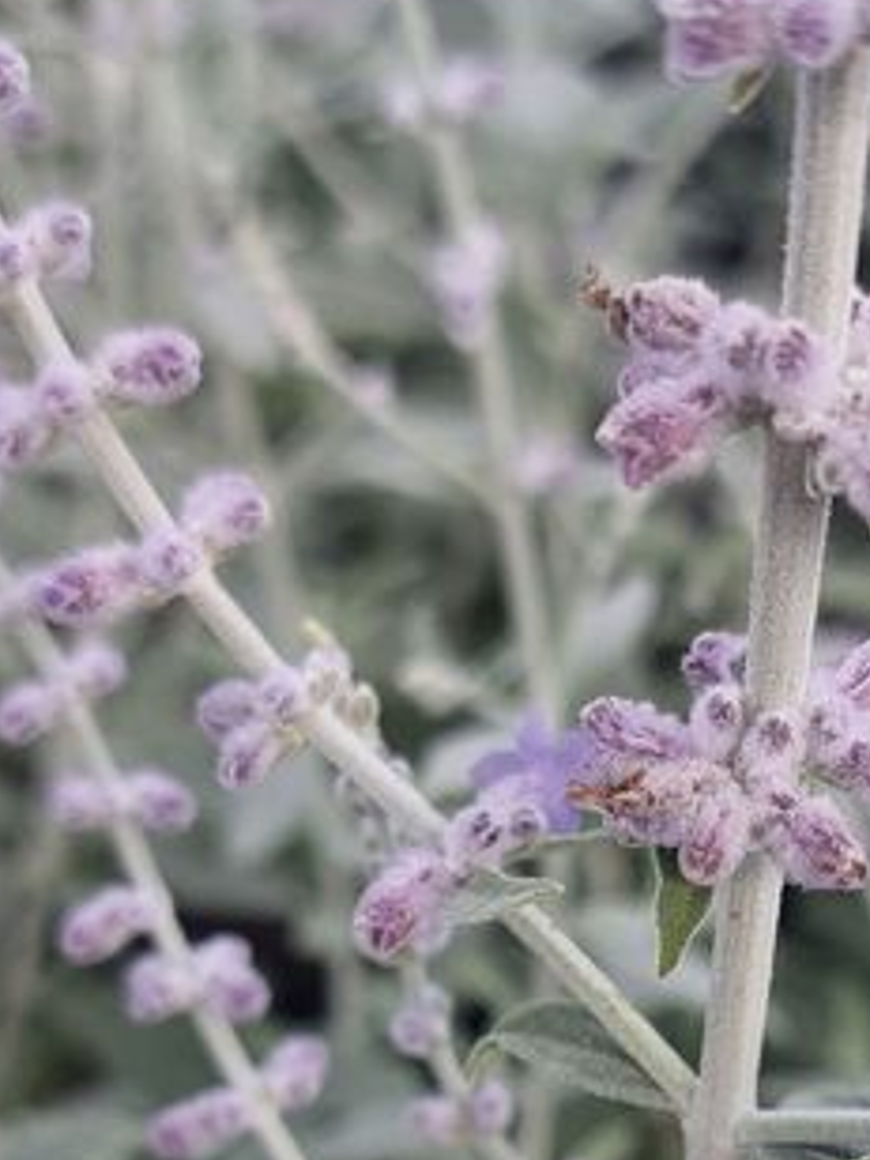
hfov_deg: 22.5
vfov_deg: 28.4
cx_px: 610
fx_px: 2178
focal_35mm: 65
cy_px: 1088
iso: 25
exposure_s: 1/442
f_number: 1.8
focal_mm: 5.23
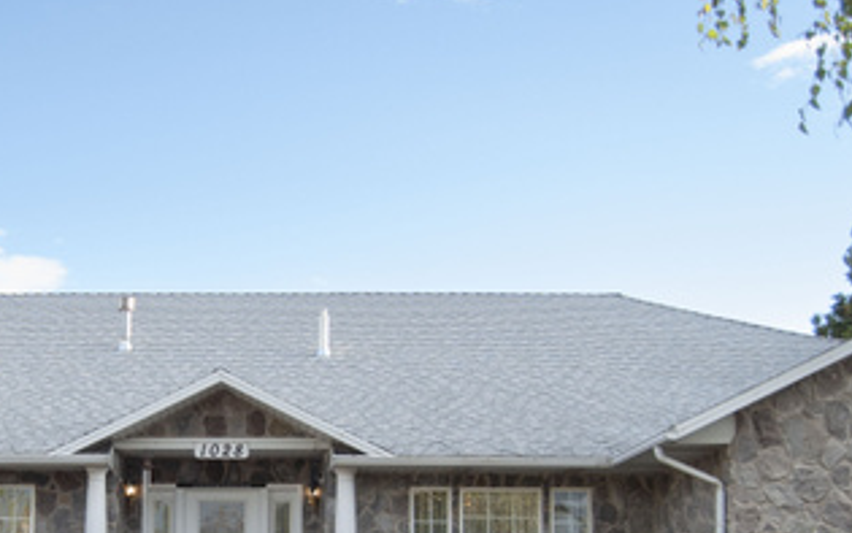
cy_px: 522
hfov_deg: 34.1
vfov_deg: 21.6
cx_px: 176
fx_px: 1347
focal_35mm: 58
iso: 200
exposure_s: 1/400
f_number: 3.5
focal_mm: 18
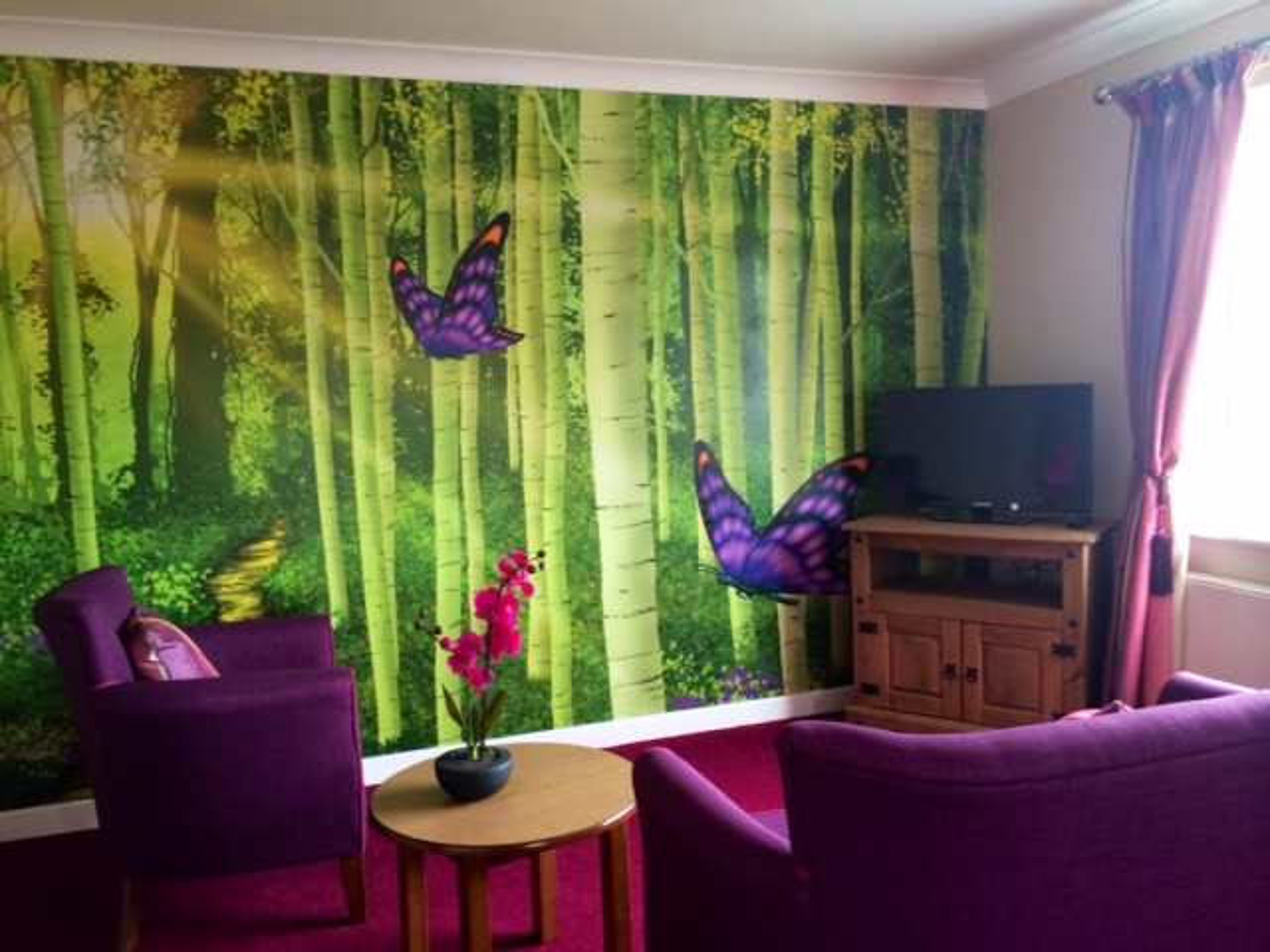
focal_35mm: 30
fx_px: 1101
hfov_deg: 60.0
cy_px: 476
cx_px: 635
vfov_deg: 46.8
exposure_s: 1/30
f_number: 2.2
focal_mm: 4.12
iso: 125
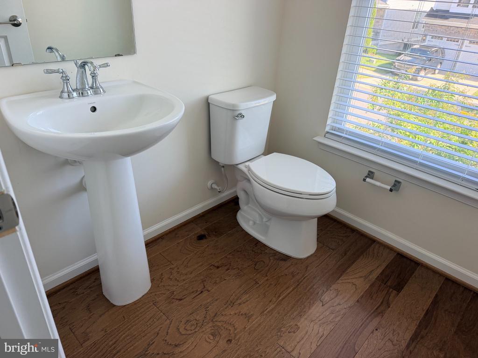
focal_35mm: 24
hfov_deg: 71.6
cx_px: 239
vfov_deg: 56.8
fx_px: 331
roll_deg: -4.2
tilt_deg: -29.5
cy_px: 179
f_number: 1.78
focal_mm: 6.76
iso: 125
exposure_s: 1/209
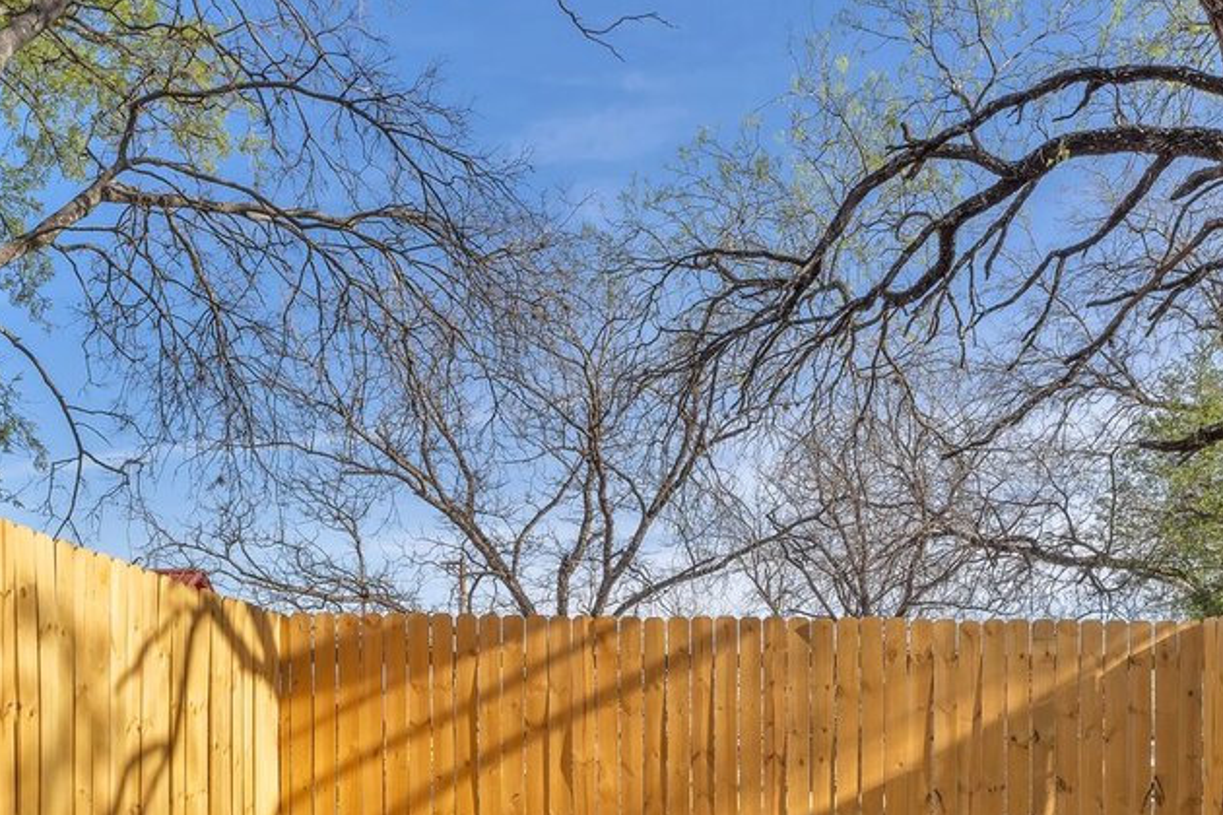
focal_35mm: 36
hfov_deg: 53.0
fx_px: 1223
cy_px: 753
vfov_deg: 34.5
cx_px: 695
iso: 100
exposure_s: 1/60
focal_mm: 14
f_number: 10
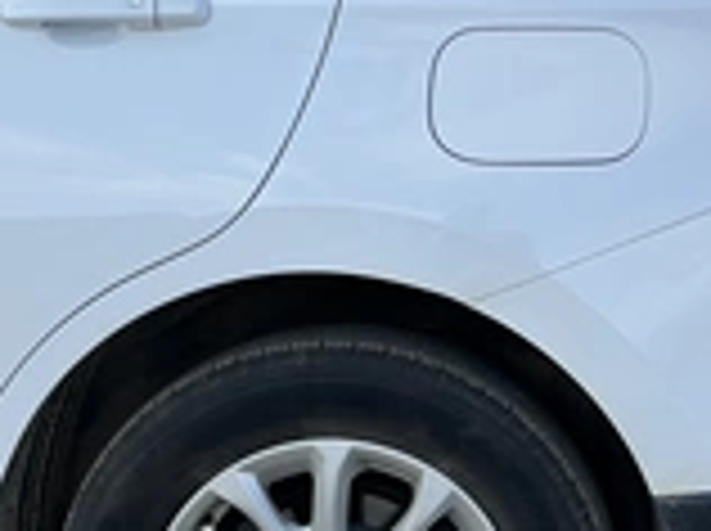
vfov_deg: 20.6
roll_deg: -2.3
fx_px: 1456
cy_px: 351
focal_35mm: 71
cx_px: 612
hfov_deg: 26.7
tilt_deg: -9.5
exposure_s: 1/944
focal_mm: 3
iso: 25
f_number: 1.8
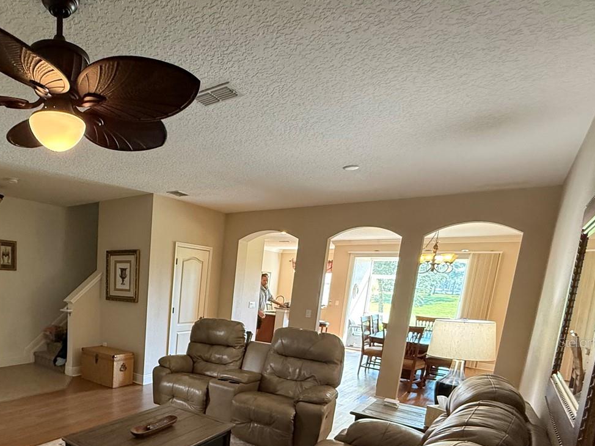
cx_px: 128
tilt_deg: -9.5
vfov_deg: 55.6
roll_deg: -2.4
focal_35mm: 23
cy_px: 342
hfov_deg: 67.7
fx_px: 395
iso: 500
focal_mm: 2.22
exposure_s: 1/60
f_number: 2.2
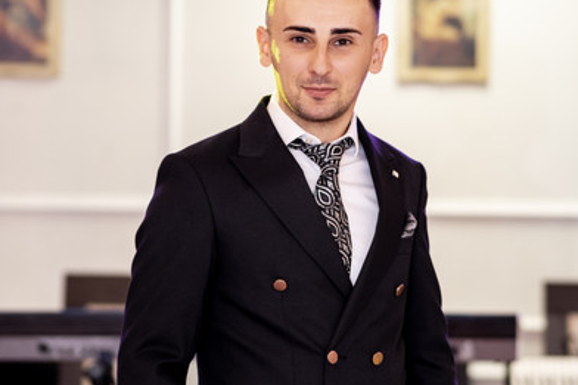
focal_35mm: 209
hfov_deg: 9.8
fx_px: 3354
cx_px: 292
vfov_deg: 6.6
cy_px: 154
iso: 1000
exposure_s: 1/200
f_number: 2
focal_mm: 85
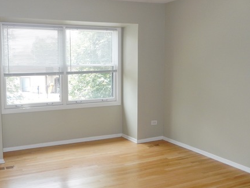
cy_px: 87
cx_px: 90
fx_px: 267
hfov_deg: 49.5
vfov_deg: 38.6
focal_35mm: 37
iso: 125
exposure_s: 1/60
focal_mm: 4.5
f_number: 3.4
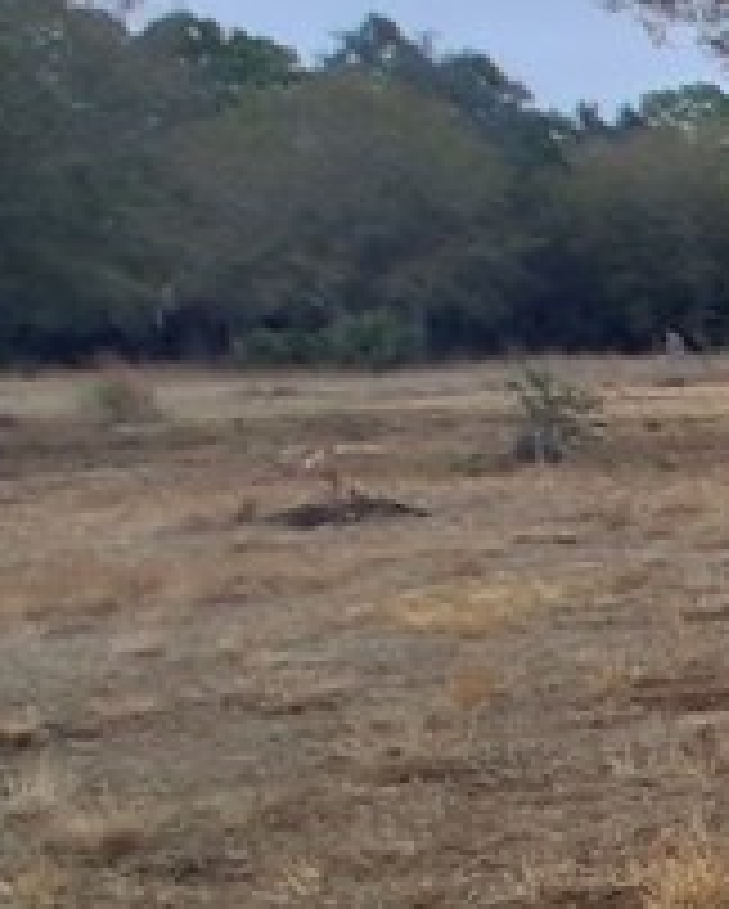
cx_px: 2016
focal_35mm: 84
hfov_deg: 12.1
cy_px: 1102
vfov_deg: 21.1
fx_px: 2262
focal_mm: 1.4
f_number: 2.2
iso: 50
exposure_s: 1/513
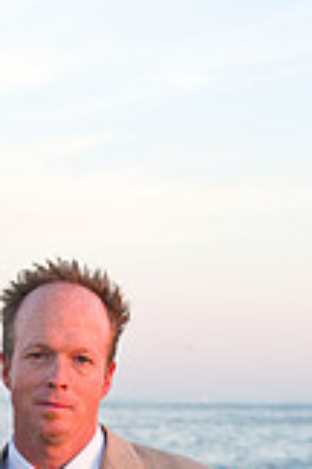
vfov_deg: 14.9
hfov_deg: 10.2
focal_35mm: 133
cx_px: -56
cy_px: 562
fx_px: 1729
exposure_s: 1/200
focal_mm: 48
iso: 800
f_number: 5.6
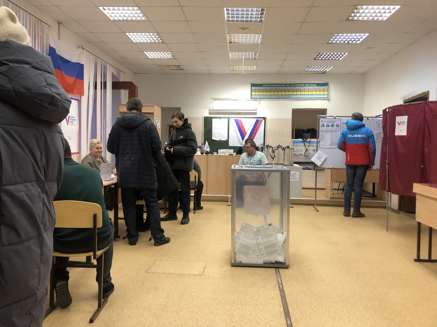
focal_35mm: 28
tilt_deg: -2.8
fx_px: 353
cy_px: 164
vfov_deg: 49.7
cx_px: 218
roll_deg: -2.1
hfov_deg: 63.4
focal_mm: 3.99
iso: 40
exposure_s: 1/25
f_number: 1.8
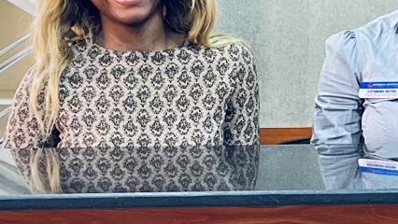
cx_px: 201
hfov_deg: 16.0
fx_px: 1415
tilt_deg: -6.6
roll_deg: -0.3
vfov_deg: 9.1
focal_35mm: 134
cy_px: 129
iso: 250
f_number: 1.5
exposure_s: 1/51
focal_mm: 5.7
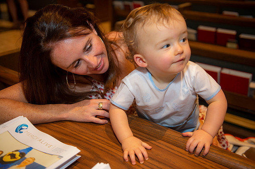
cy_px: 84
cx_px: 128
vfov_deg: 33.4
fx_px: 283
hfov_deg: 48.5
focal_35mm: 40
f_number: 2.8
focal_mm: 40
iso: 1000
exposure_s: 1/100
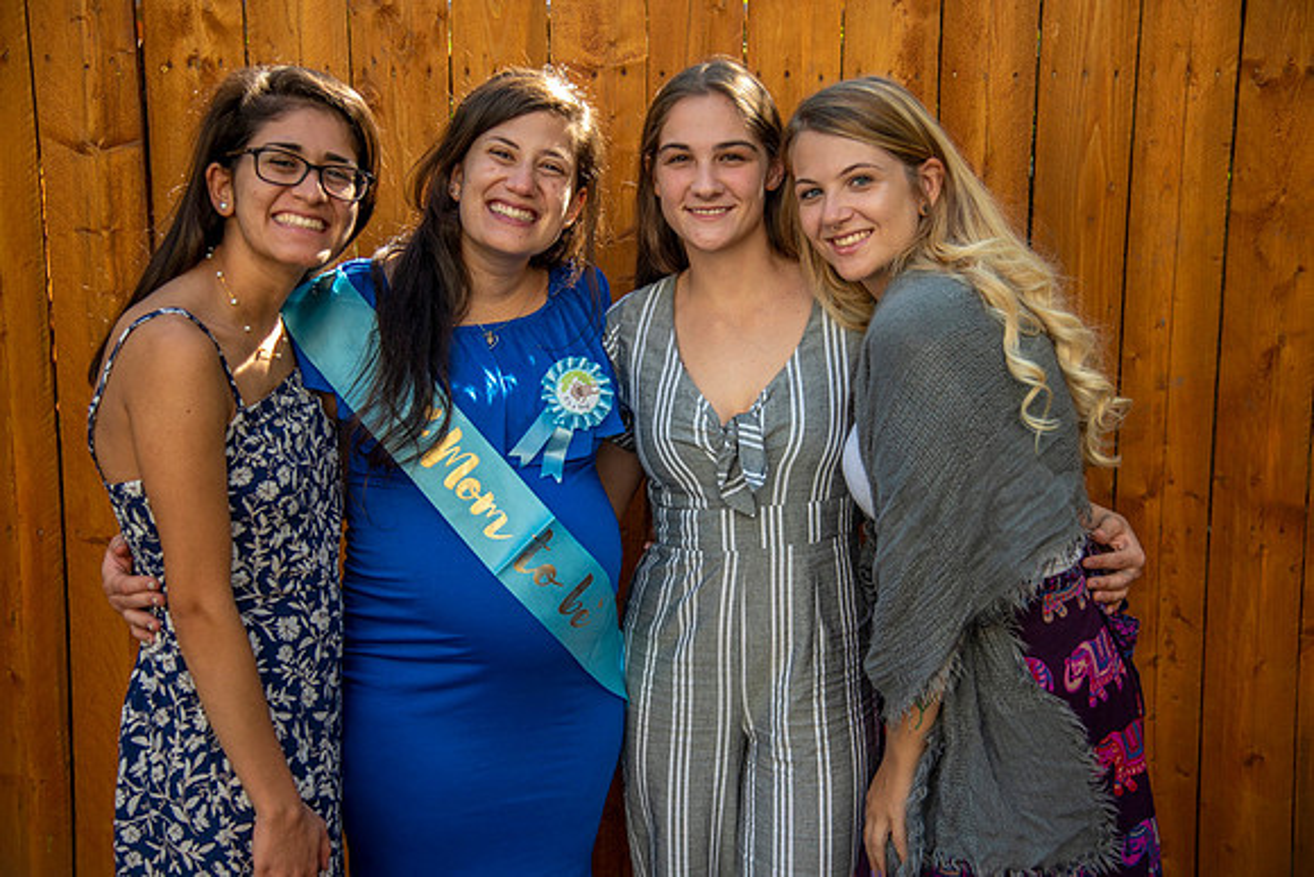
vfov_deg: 27.0
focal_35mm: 50
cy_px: 438
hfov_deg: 39.6
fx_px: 1825
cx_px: 657
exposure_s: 1/320
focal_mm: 50
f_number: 4
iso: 125
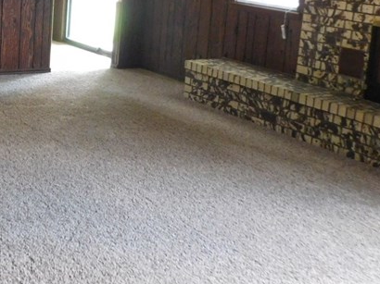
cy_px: 56
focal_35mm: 60
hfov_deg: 30.6
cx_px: 30
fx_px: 658
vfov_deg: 24.0
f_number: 3
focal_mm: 4.1
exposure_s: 1/10
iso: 400
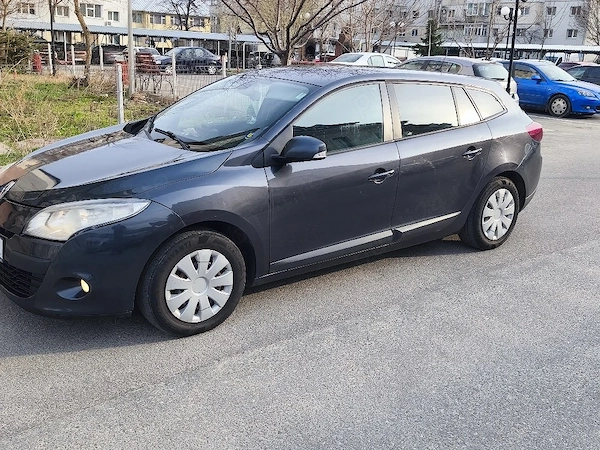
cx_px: 300
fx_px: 607
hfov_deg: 52.6
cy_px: 225
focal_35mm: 35
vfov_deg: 40.7
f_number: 1.65
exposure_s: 1/357
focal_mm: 6.18
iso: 50
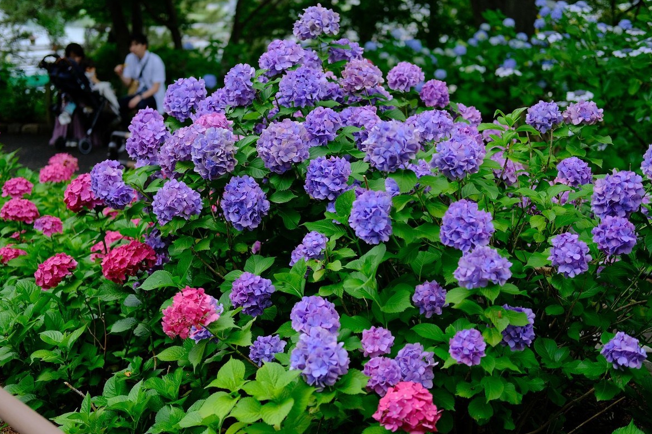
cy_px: 218
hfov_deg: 36.9
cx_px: 324
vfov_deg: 25.1
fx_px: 978
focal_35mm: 54
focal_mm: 35
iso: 640
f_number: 2
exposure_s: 1/900
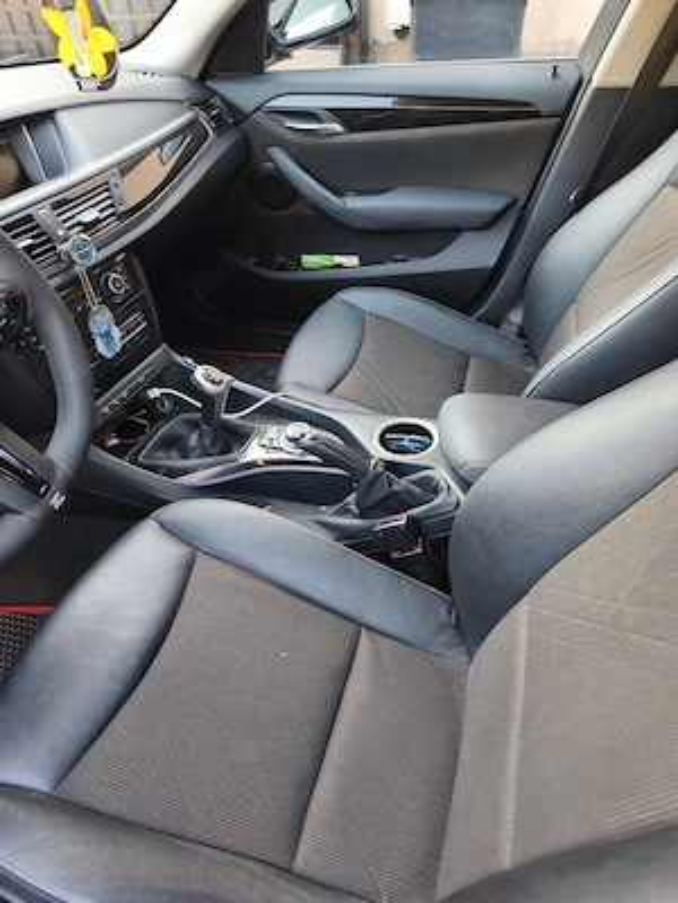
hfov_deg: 58.9
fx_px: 601
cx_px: 339
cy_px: 452
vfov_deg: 73.9
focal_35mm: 23
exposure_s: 1/50
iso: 200
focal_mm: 6.18
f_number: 1.65
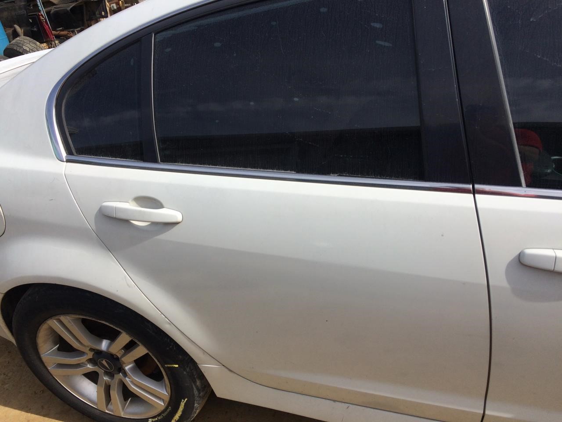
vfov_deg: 48.2
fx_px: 471
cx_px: 281
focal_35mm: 29
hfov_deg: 61.7
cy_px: 211
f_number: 2.2
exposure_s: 1/2283
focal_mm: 4.15
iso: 32
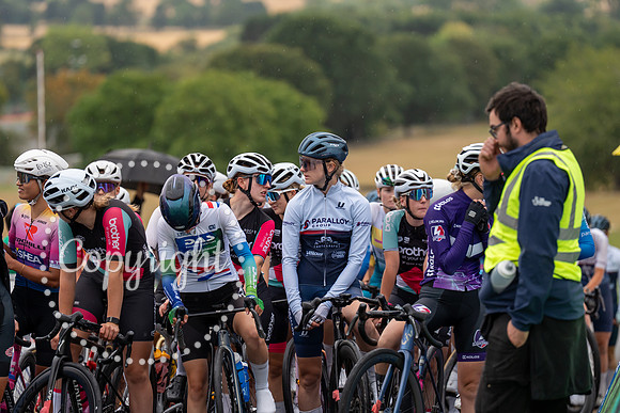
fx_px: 3551
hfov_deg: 10.0
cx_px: 320
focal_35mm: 206
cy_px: 213
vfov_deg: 6.7
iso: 400
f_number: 3.5
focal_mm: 200
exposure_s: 1/800
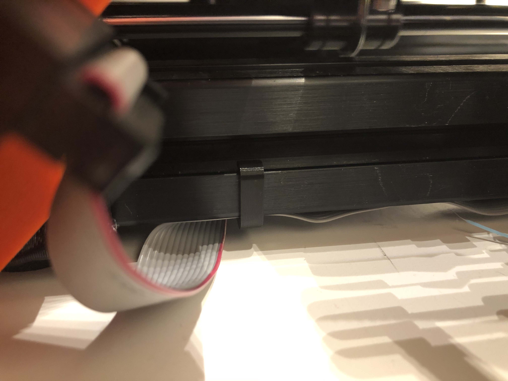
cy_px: 190
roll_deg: +0.1
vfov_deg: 49.7
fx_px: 411
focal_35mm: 28
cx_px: 254
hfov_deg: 63.4
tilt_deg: -25.0
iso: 100
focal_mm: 3.99
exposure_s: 1/5
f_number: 1.8
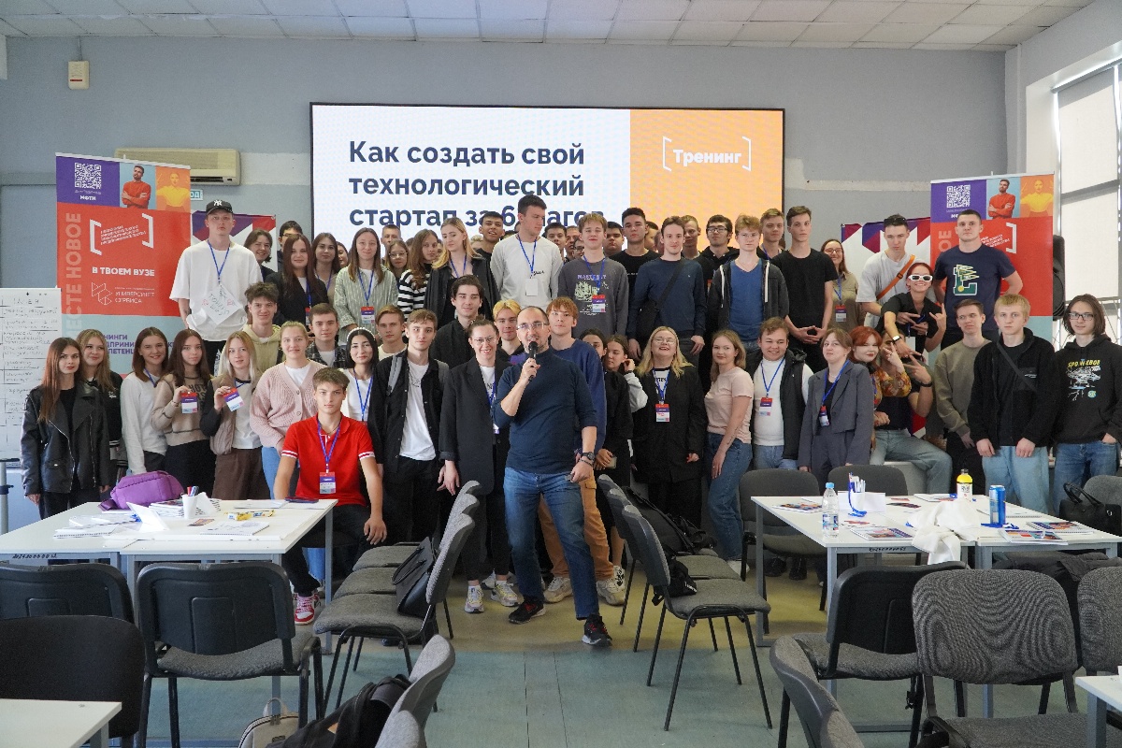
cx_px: 561
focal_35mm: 30
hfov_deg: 61.9
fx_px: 935
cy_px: 374
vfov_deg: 43.6
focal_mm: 20
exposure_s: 1/160
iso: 2000
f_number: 4
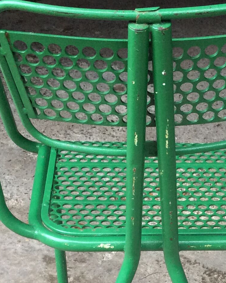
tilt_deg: -32.1
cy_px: 253
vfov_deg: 21.7
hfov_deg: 17.8
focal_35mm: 86
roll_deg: +0.0
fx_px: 719
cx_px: 170
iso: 64
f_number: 2.4
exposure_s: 1/25
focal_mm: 3.3
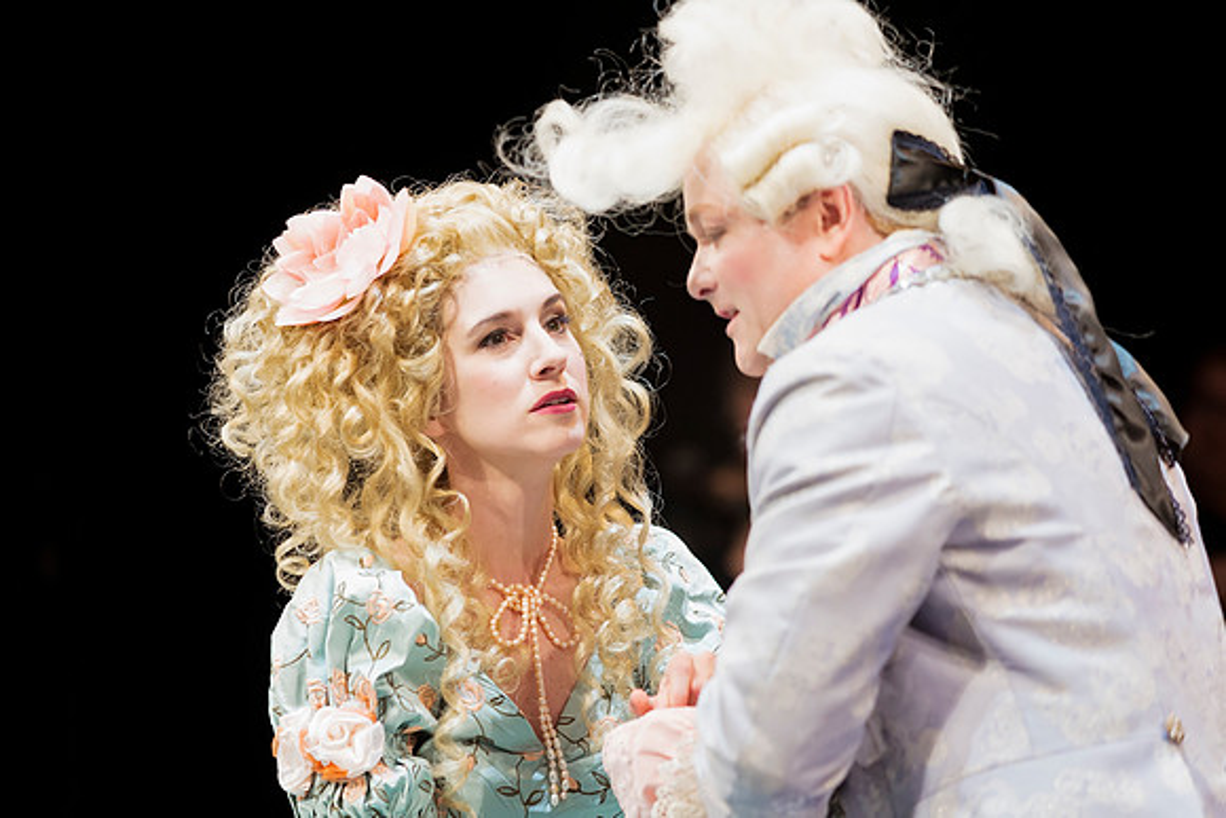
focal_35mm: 200
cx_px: 613
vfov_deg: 6.9
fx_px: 6812
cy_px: 409
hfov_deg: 10.3
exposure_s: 1/125
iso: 1600
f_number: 3.5
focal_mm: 200
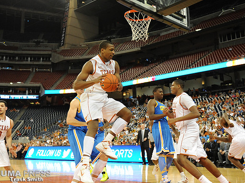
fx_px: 248
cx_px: 120
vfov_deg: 40.7
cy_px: 92
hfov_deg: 52.6
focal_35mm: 35
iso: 3200
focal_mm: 32
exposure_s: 1/1250
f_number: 2.8
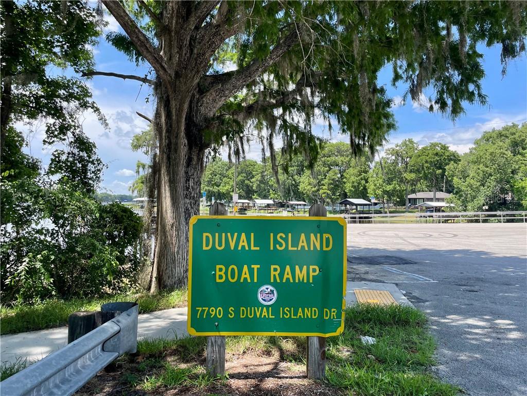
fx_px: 396
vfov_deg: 53.1
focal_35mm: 26
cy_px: 198
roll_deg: +1.0
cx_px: 264
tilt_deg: +1.4
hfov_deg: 67.3
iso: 32
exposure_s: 1/1247
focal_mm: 4.2
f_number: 1.6
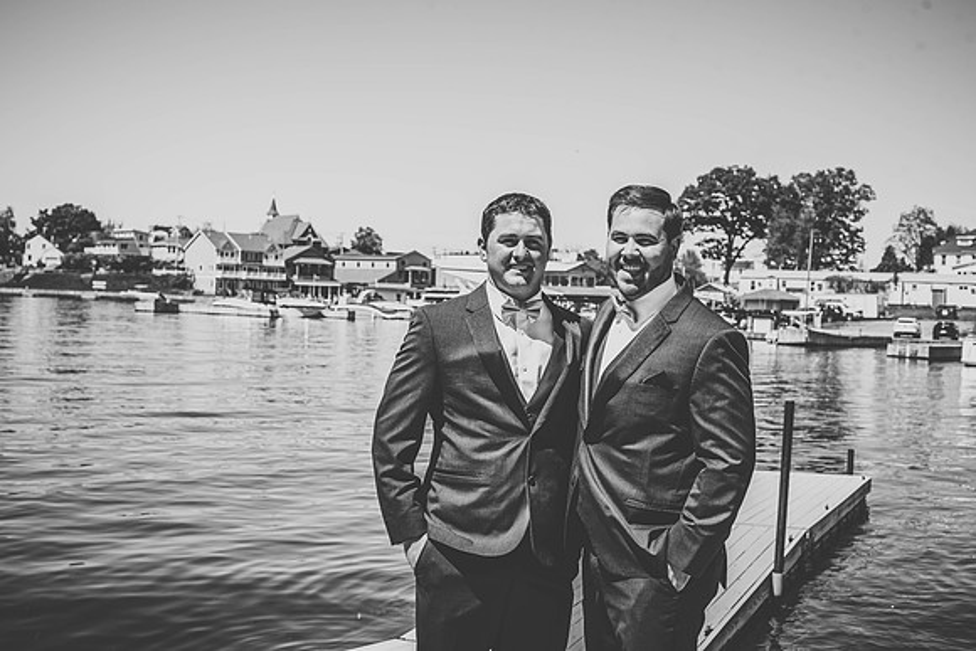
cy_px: 326
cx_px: 488
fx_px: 1356
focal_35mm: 50
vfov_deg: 27.0
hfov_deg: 39.6
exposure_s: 1/500
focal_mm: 50
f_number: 6.3
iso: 125
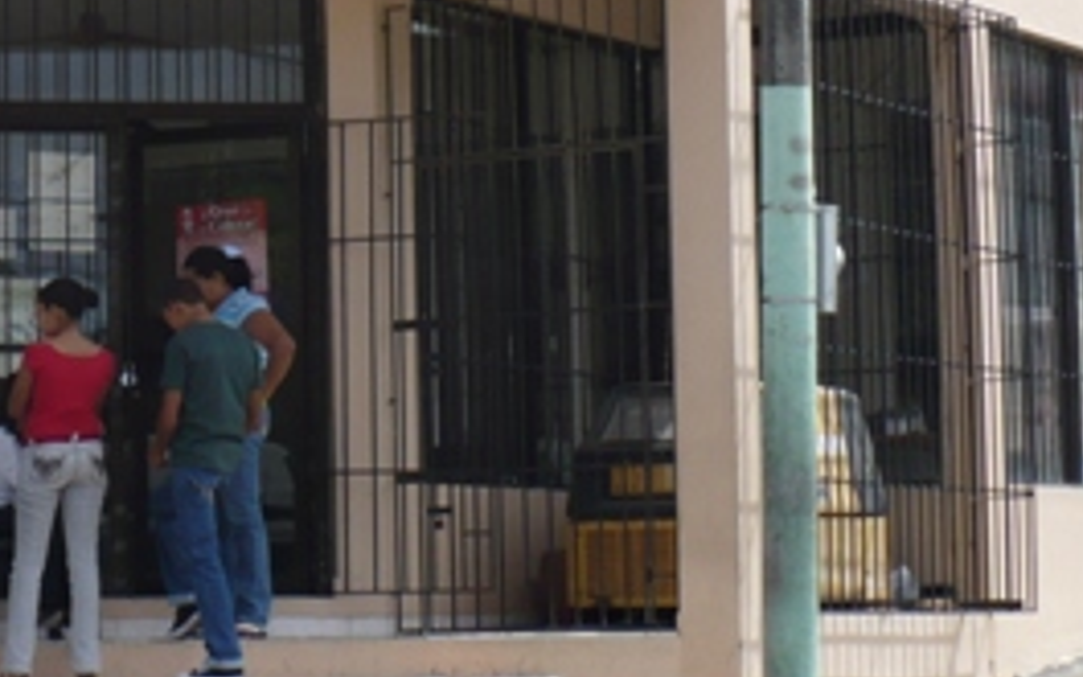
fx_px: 4103
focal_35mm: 139
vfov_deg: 9.4
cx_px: -62
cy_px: 238
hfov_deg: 14.7
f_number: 3.1
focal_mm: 8.9
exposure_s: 1/1000
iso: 100
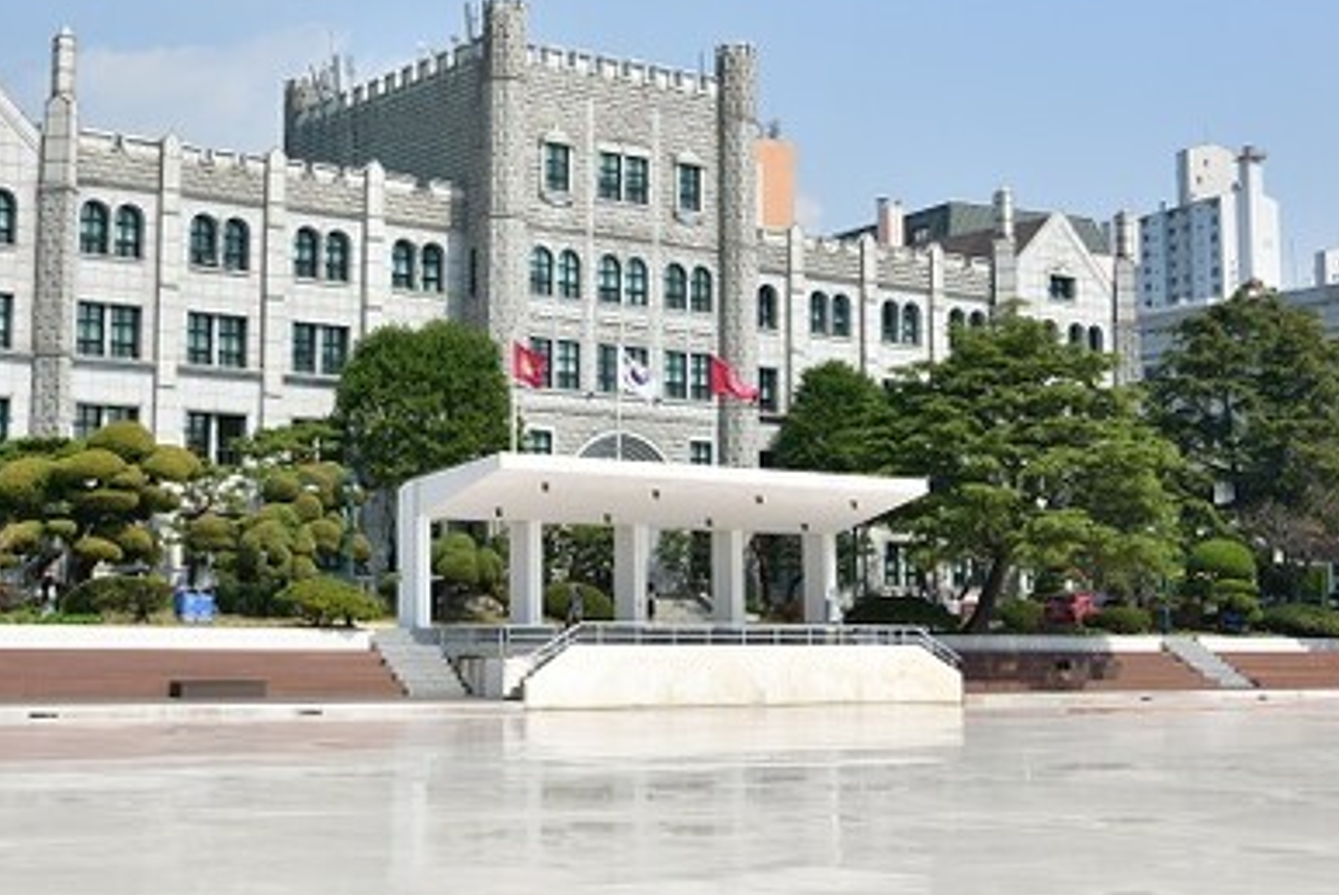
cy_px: 364
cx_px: 534
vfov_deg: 23.0
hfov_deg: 33.8
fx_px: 2196
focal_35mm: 59
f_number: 20
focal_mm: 38
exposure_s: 1/125
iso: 200
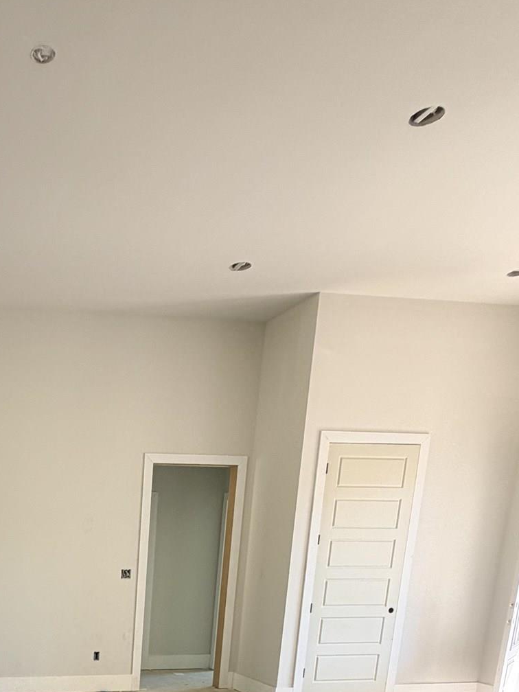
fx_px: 640
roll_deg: -0.2
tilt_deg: -11.6
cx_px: -8
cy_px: 695
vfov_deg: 47.1
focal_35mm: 32
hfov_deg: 38.8
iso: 80
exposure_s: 1/121
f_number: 2.2
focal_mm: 2.22
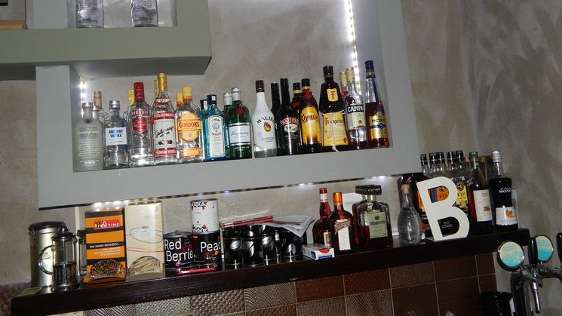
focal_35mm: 34
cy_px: 108
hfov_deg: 58.0
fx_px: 507
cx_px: 281
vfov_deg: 34.4
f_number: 3.2
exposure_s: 1/30
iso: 200
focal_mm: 5.6
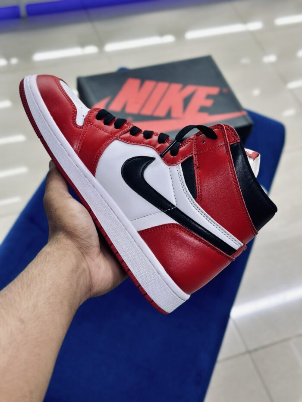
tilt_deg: -53.2
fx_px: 558
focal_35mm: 48
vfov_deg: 39.7
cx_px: 151
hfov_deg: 30.3
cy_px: 201
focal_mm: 6.86
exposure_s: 1/100
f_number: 1.78
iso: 80
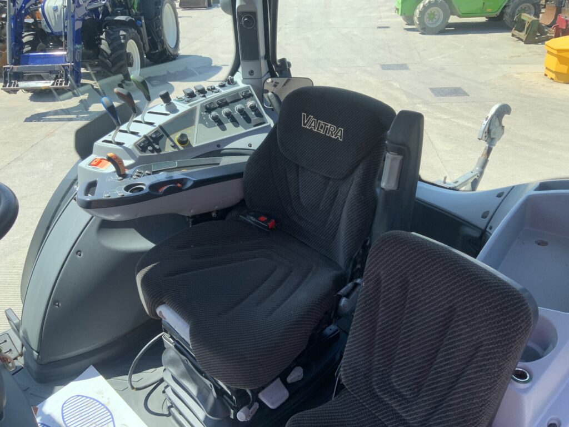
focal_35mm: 29
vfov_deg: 48.2
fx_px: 477
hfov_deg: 61.7
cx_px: 284
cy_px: 214
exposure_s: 1/403
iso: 16
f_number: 1.8
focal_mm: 3
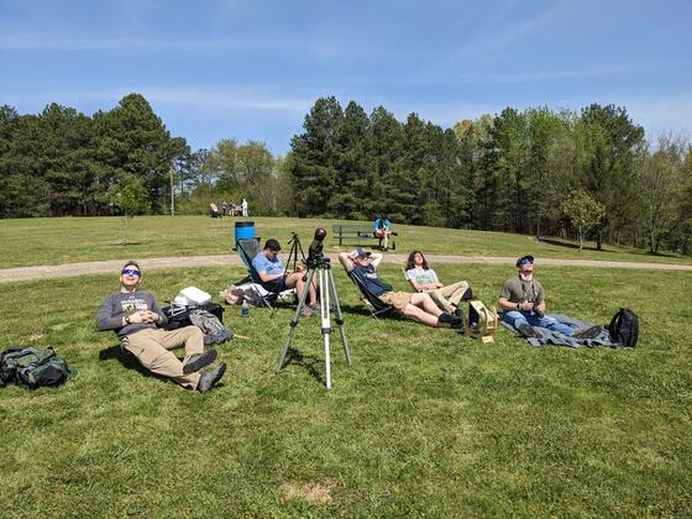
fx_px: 540
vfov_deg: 51.4
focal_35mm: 27
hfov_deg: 65.3
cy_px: 260
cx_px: 346
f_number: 1.73
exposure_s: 1/3356
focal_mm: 4.38
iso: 54
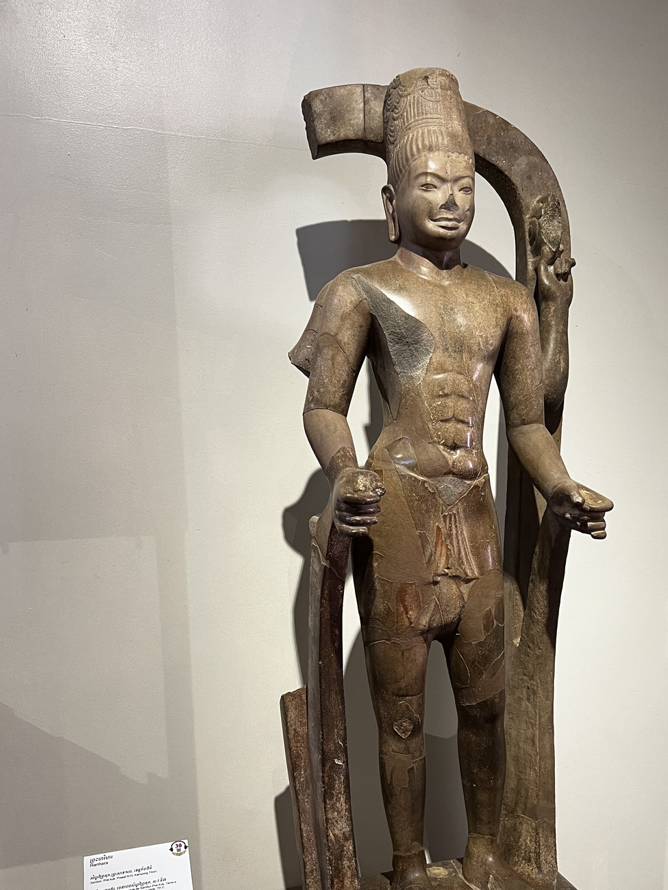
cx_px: 404
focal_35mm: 32
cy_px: 537
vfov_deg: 56.4
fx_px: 823
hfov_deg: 43.9
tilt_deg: -2.5
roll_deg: +2.2
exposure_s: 1/66
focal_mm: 5.7
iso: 125
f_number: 1.5
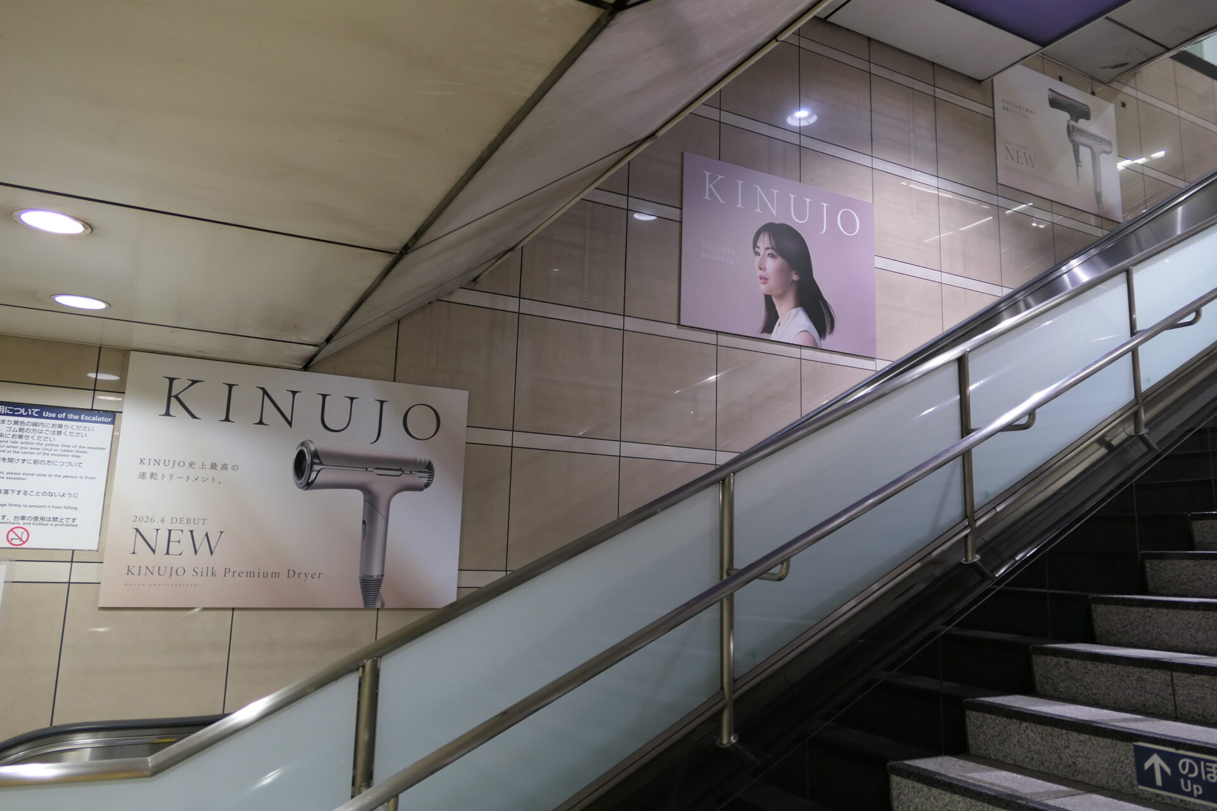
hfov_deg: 71.5
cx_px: 608
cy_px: 406
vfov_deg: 51.3
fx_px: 845
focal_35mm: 25
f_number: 1.5
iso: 160
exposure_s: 1/80
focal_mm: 9.1
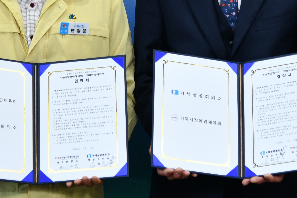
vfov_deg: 7.7
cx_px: 100
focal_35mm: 176
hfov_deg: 11.7
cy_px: -37
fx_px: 1452
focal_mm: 65
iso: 800
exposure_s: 1/250
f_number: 4
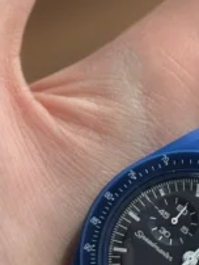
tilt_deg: -64.2
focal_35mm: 190
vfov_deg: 10.4
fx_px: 1453
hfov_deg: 7.8
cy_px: 102
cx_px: 236
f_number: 1.78
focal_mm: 6.76
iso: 80
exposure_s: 1/189
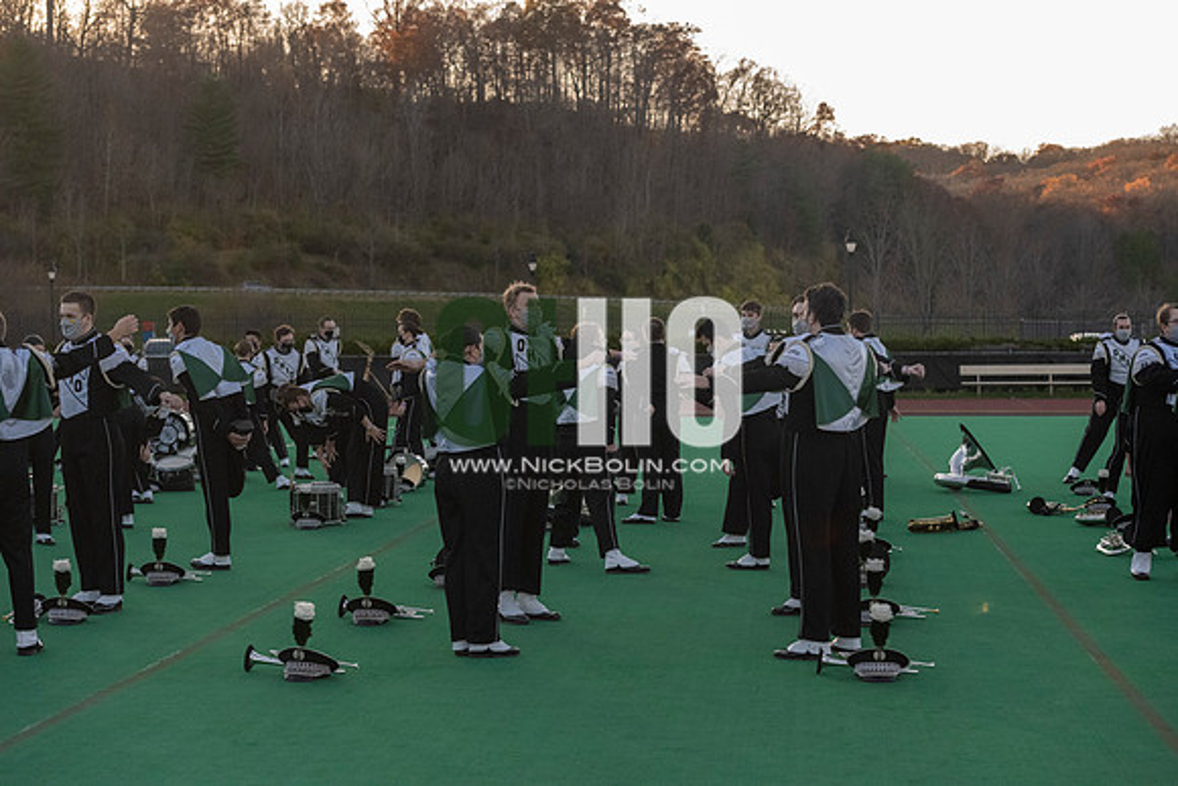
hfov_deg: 24.8
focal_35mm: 82
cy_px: 393
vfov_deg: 16.7
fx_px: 2684
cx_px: 589
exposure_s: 1/5000
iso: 5000
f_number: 4.5
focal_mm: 82
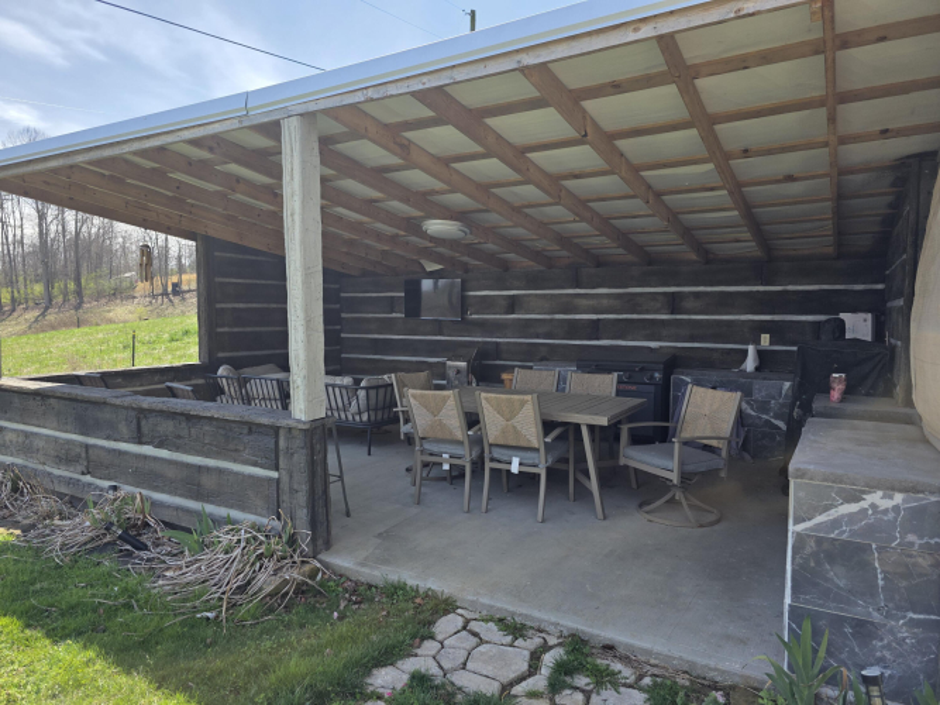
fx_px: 624
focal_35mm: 23
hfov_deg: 73.9
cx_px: 470
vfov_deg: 58.9
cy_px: 352
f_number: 1.7
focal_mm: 6.3
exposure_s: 1/3891
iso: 80
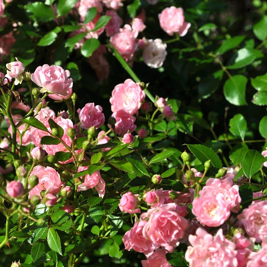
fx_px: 931
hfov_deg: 16.3
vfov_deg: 16.3
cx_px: 70
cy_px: 135
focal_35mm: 107
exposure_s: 1/400
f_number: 10
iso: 200
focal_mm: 55
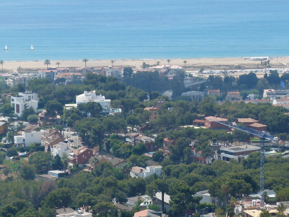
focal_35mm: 229
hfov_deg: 8.6
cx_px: 152
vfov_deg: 6.5
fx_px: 1912
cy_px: 133
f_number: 4
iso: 100
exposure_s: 1/800
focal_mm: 23.7
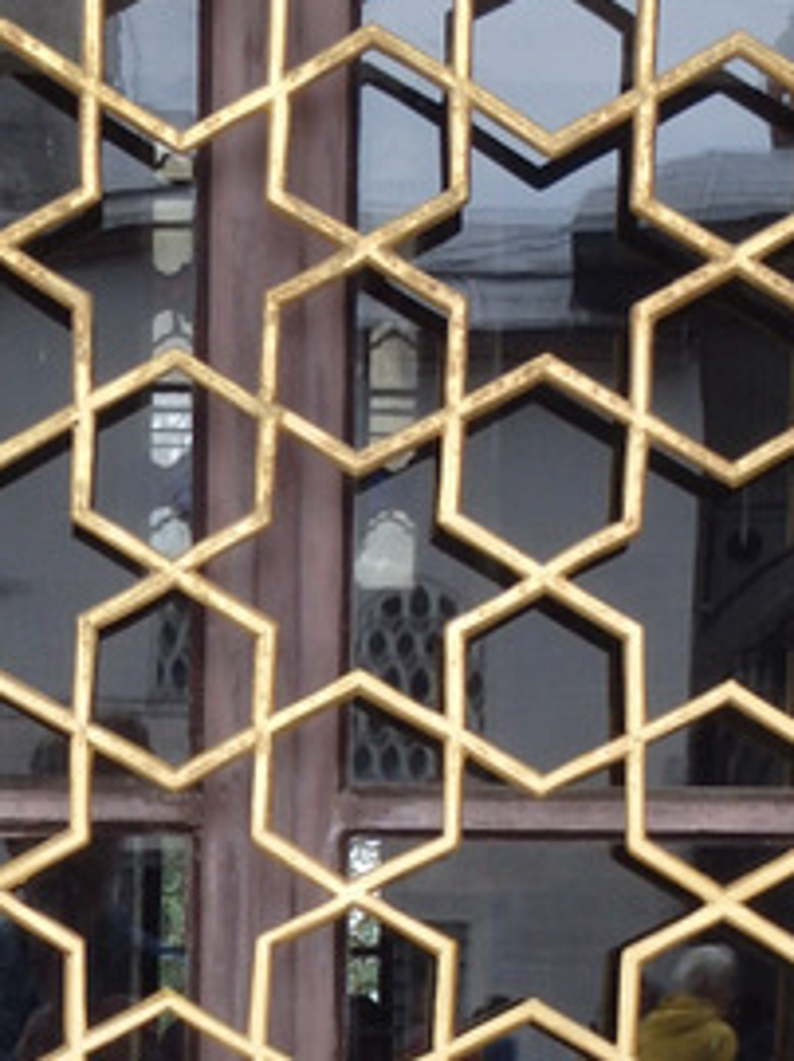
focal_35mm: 135
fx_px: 4135
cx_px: 261
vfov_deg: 14.3
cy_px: 1179
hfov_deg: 11.0
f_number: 5
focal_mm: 9.4
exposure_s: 1/80
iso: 200
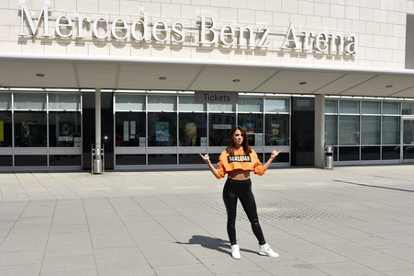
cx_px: 207
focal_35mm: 32
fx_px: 368
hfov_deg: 58.8
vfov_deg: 41.1
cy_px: 138
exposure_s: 1/400
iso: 125
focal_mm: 32
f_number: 8
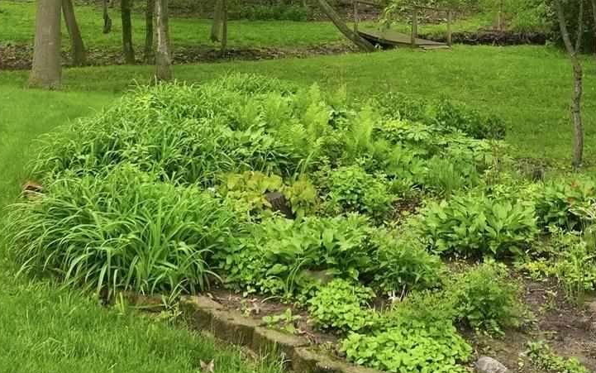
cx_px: 308
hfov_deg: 38.2
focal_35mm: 53
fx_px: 861
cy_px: -26
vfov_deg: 23.1
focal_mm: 10
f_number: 4
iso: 800
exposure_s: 1/2000
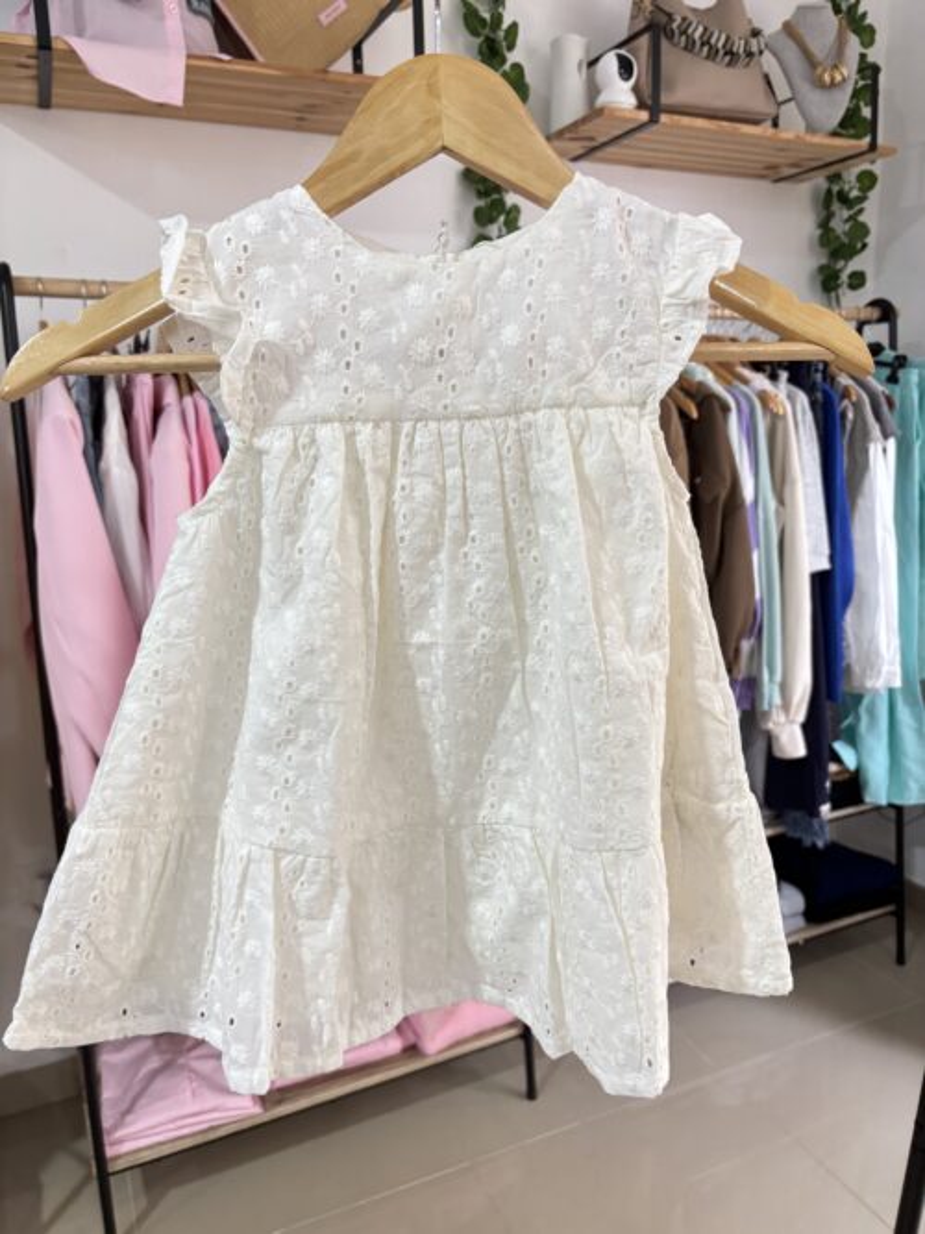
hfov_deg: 53.0
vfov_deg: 67.3
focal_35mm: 26
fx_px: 927
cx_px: 462
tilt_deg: -11.6
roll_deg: +1.2
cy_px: 617
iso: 160
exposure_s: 1/50
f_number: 1.6
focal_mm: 5.96
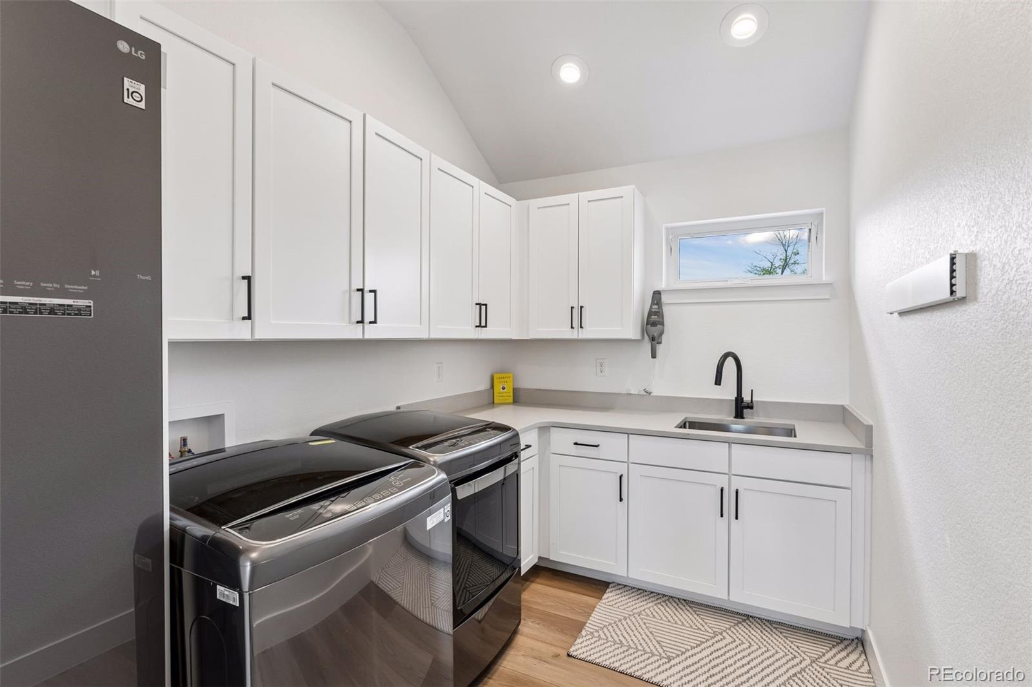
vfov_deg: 67.4
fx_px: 516
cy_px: 344
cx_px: 516
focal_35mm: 18
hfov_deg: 90.0
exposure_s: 1/13
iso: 400
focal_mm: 18
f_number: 9
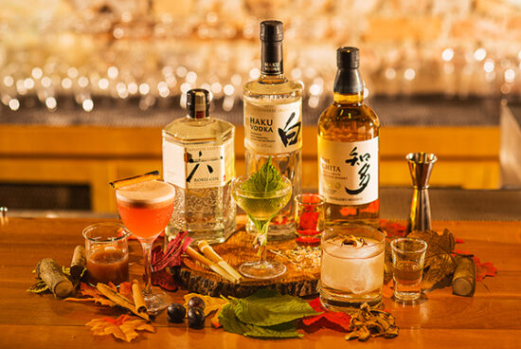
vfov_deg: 16.1
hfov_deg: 23.9
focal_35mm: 85
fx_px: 1231
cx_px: 260
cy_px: 174
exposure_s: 1/100
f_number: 4
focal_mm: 85
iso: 100
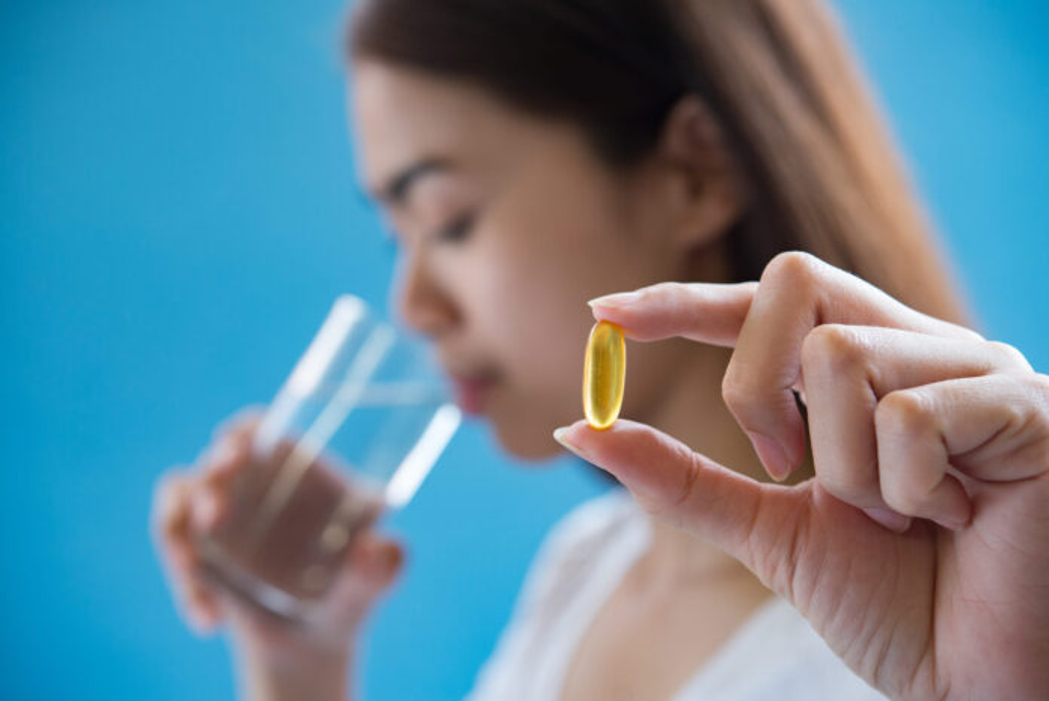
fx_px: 1749
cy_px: 350
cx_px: 524
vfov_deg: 22.7
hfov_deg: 33.4
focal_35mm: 60
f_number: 5
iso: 400
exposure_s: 1/100
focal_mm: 60
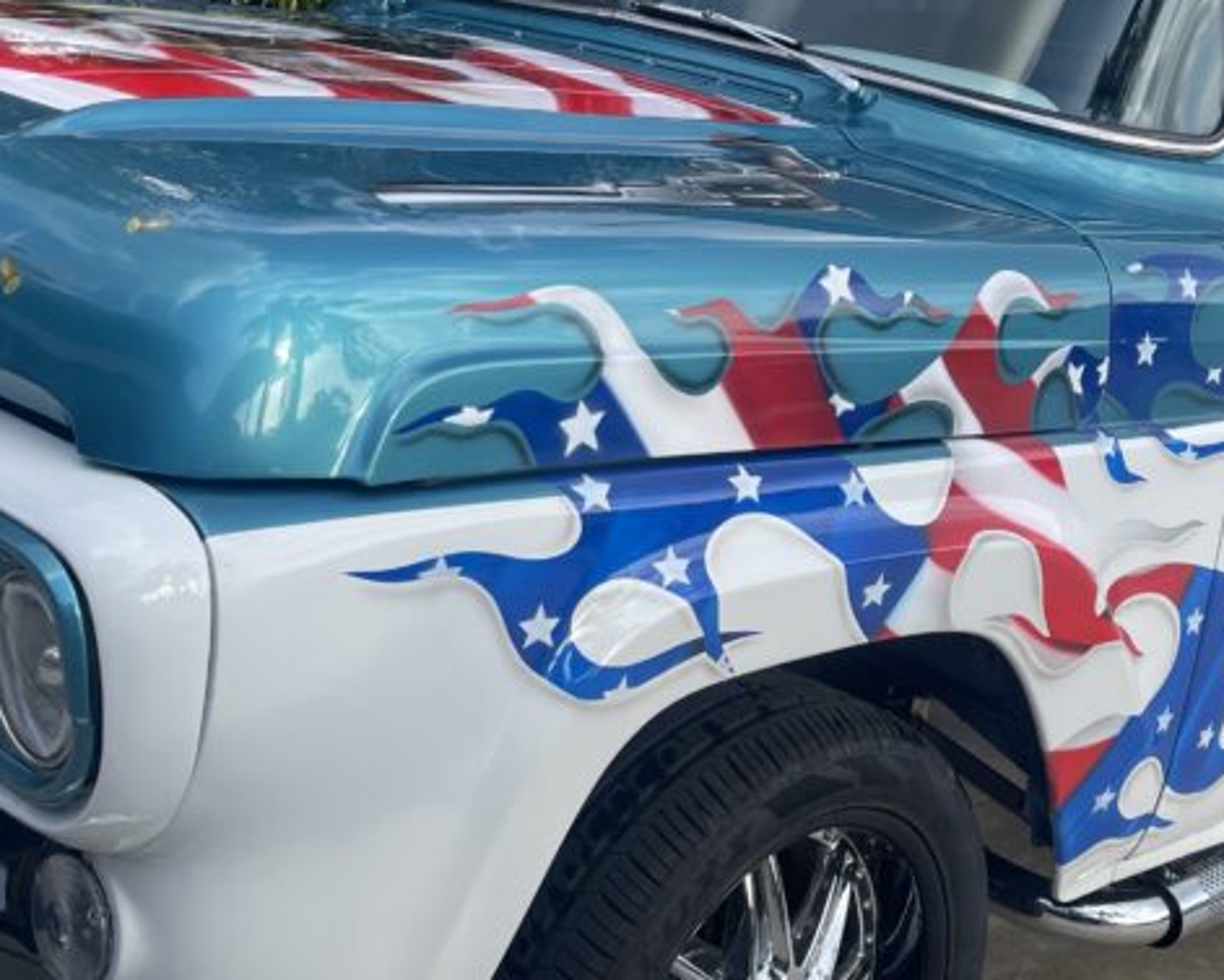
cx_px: 868
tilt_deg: -15.7
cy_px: 522
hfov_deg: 34.8
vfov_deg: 28.6
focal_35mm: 53
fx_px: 1920
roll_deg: -6.9
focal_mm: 5.1
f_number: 1.6
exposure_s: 1/1188
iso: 32
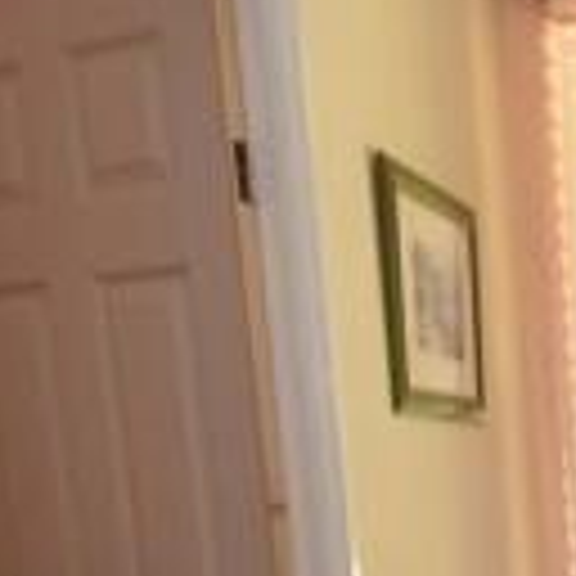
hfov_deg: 21.7
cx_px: 884
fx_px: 1224
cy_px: 731
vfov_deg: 23.6
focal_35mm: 65
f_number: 5.6
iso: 640
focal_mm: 10
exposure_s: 1/125
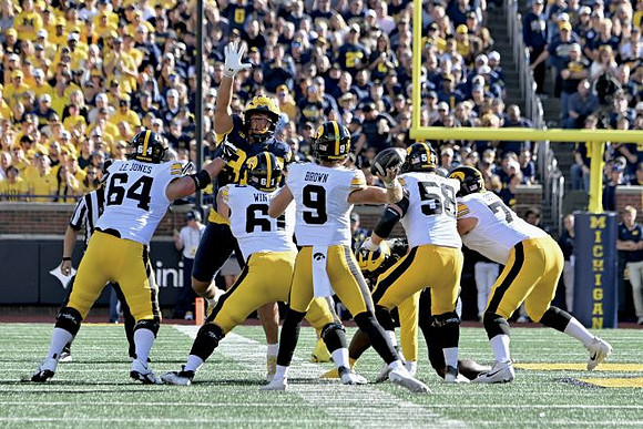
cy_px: 214
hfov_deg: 5.3
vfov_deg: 3.5
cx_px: 322
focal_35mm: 390
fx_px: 6967
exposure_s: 1/1250
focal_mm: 260
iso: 640
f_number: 5.6
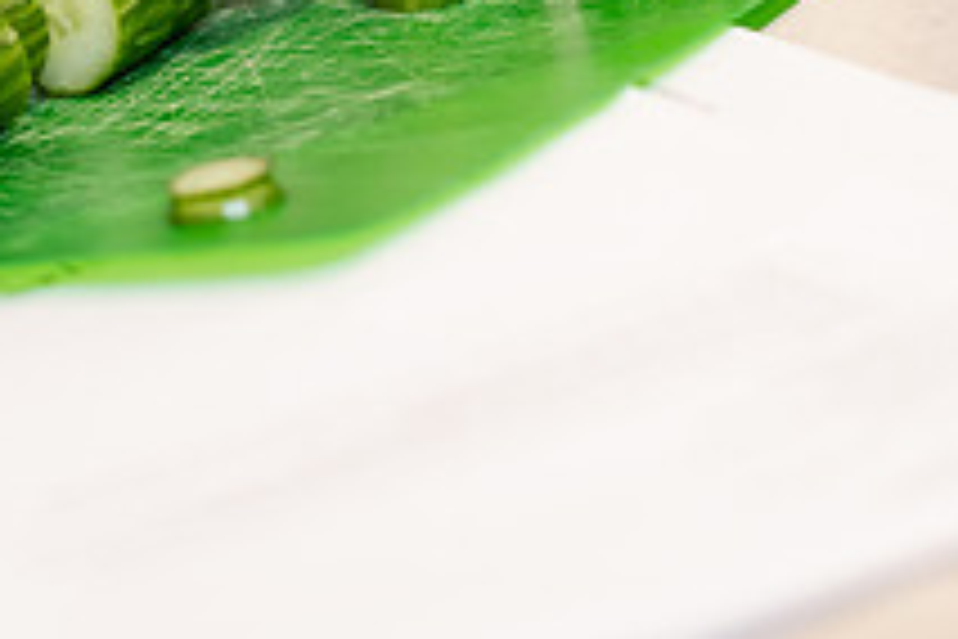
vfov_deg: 9.9
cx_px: 202
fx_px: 3619
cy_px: -200
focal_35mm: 136
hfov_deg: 15.0
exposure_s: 1/200
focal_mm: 50
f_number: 2.8
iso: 500
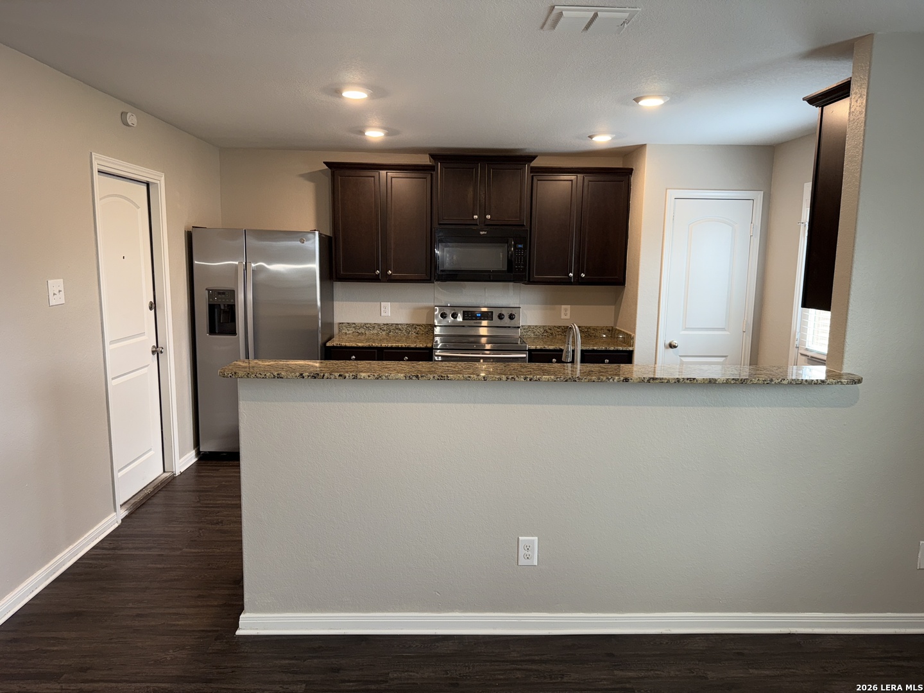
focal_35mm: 24
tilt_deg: -7.6
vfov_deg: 56.8
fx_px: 641
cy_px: 346
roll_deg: -1.4
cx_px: 462
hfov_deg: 71.6
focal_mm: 6.76
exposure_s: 1/30
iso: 64
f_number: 1.78
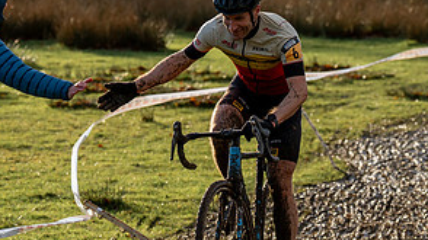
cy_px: -70
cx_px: 234
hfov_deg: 7.4
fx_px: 3323
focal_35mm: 293
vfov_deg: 4.1
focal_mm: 105
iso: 250
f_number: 4
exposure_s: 1/1000
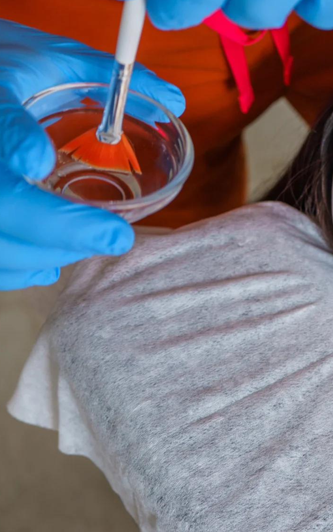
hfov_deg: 13.7
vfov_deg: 23.0
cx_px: 498
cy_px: 227
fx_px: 1307
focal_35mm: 90
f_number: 4
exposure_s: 1/200
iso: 160
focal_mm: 39
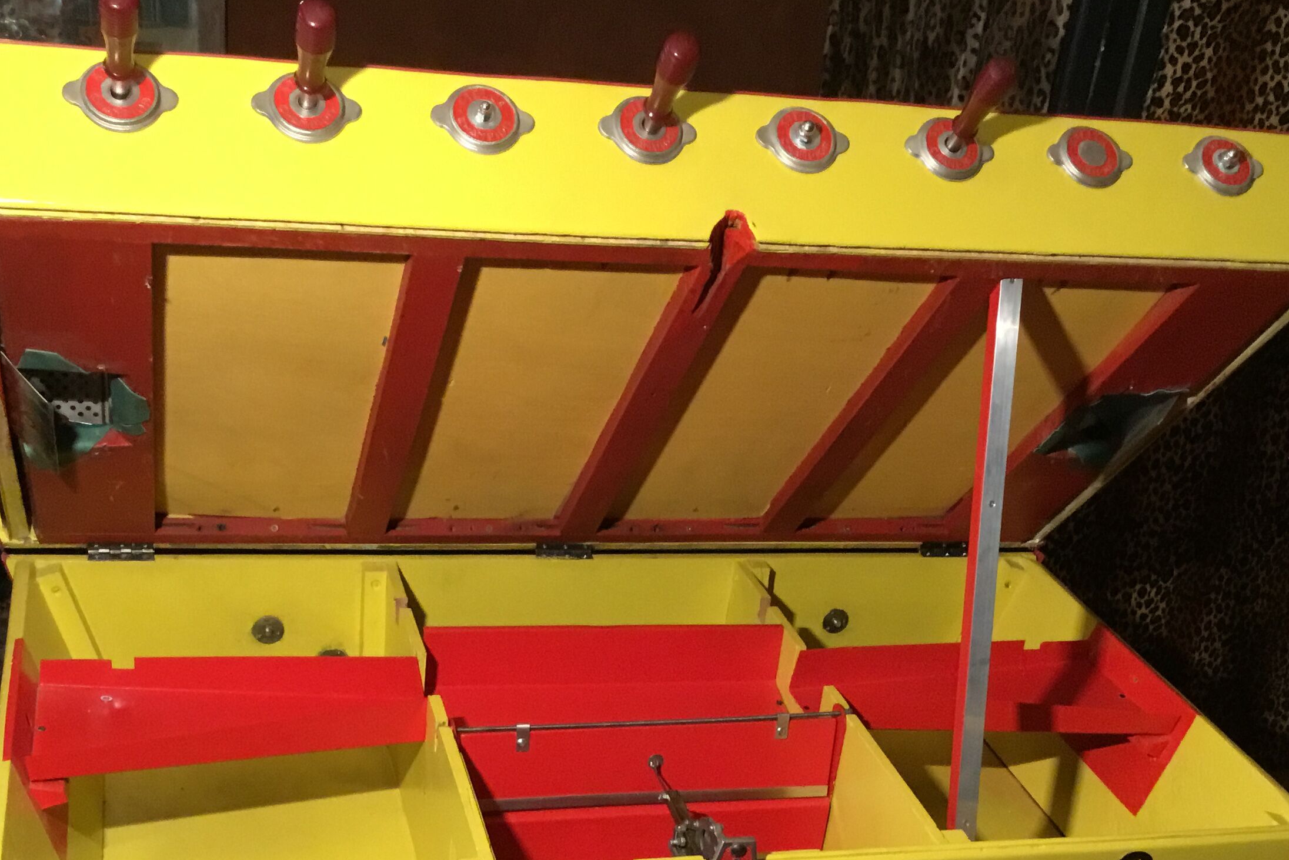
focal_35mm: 48
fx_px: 1719
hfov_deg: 41.1
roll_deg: -9.4
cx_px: 677
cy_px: 715
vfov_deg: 27.4
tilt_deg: -28.0
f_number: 2.4
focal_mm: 3.3
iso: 160
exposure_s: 1/30
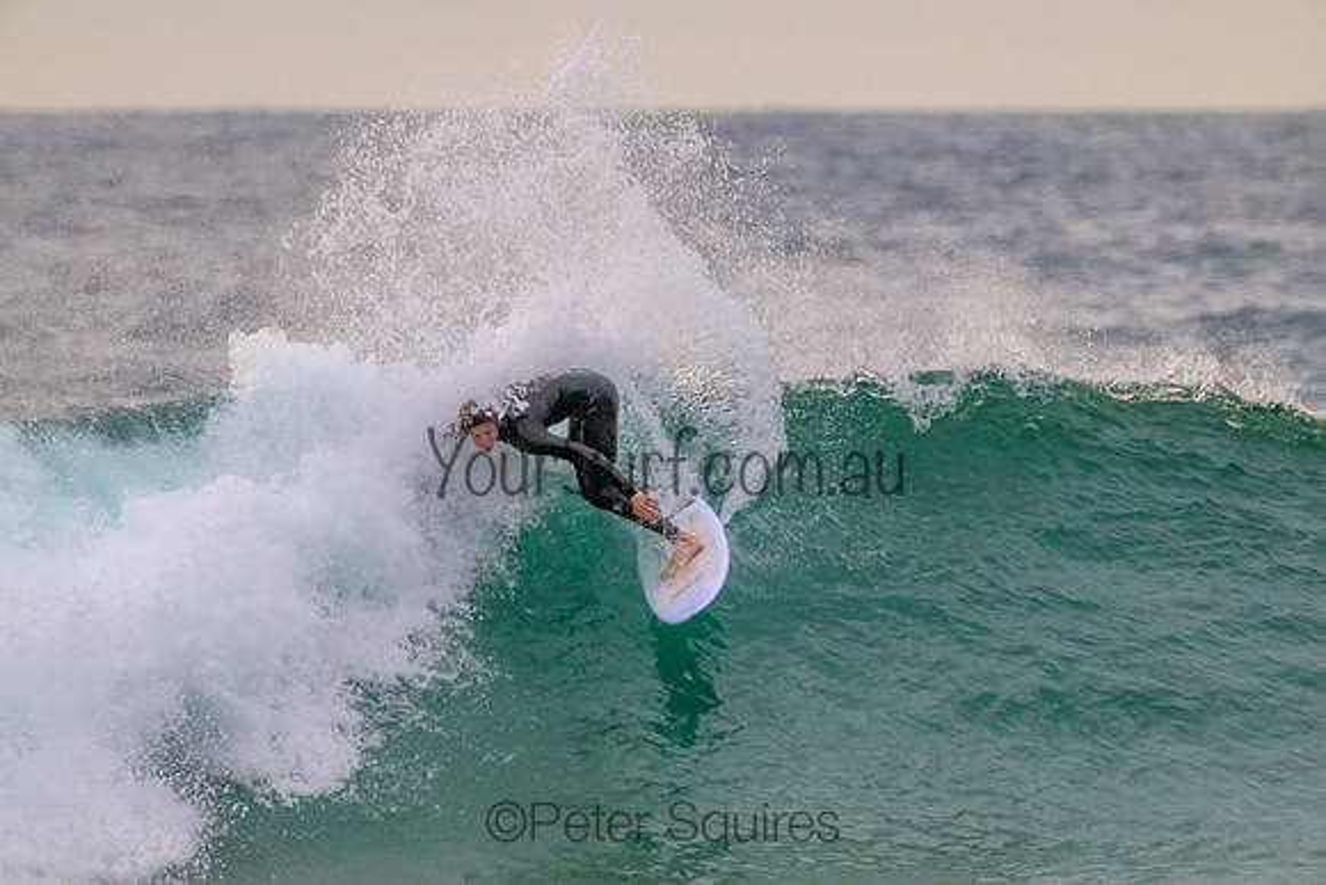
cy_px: 442
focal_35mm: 800
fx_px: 29472
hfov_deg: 2.6
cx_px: 663
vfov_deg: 1.7
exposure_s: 1/2000
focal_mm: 800
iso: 9000
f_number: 11
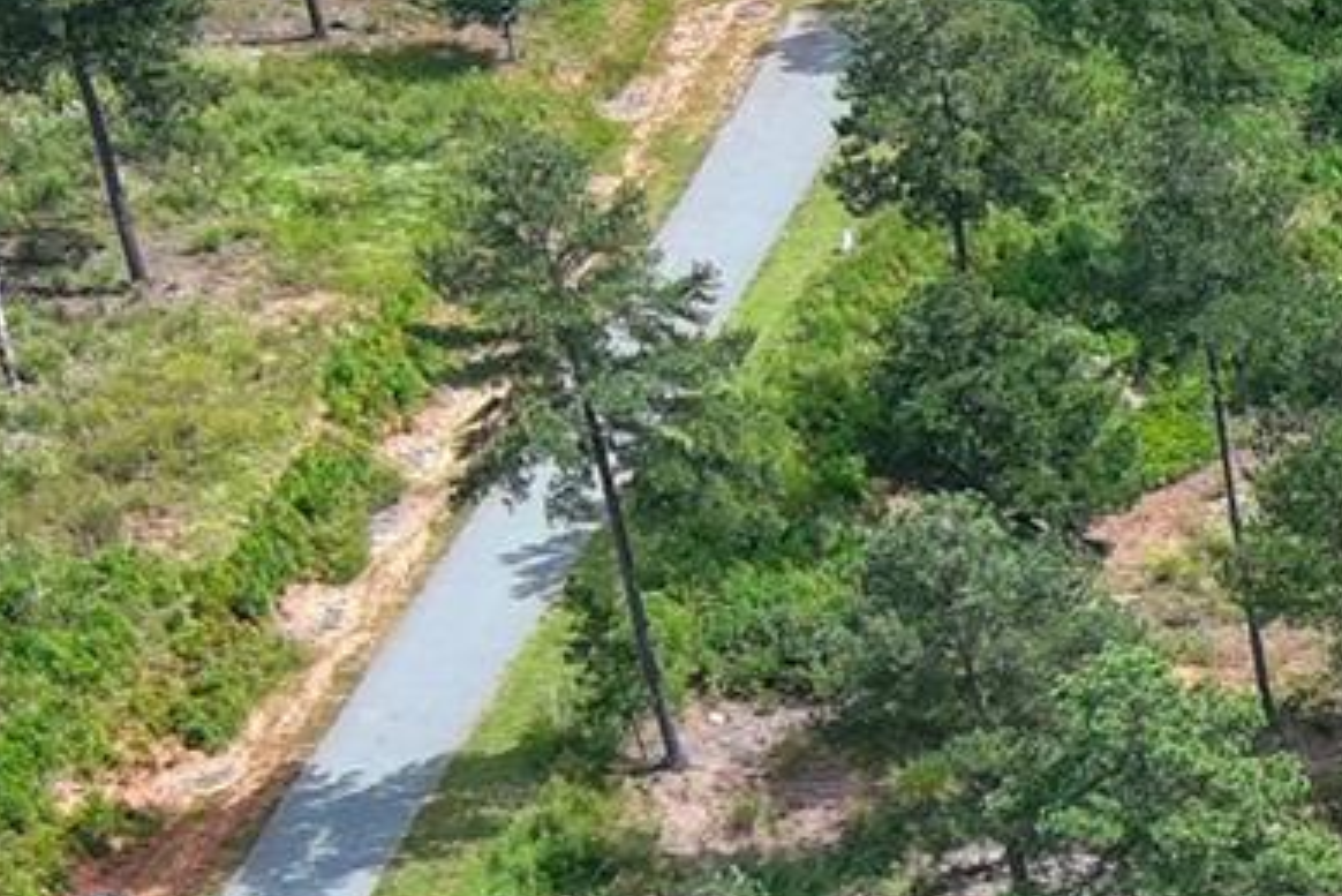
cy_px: 707
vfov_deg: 9.0
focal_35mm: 153
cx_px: 2805
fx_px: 5705
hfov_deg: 11.8
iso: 100
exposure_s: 1/580
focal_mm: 10.57
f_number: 2.8
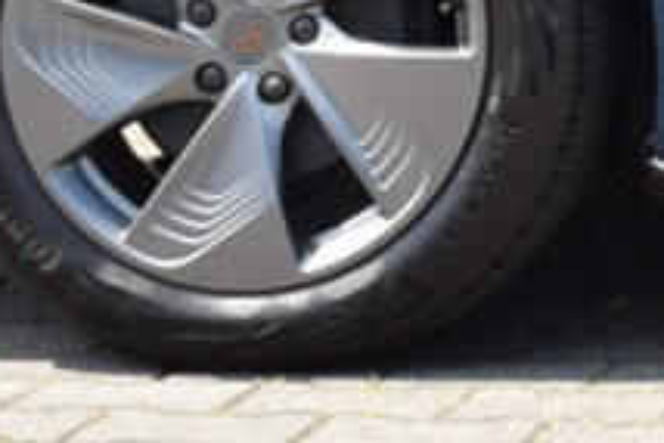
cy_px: -888
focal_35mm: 245
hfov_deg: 7.8
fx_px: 4527
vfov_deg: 5.3
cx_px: 1613
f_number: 8
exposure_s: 1/250
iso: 320
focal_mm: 25
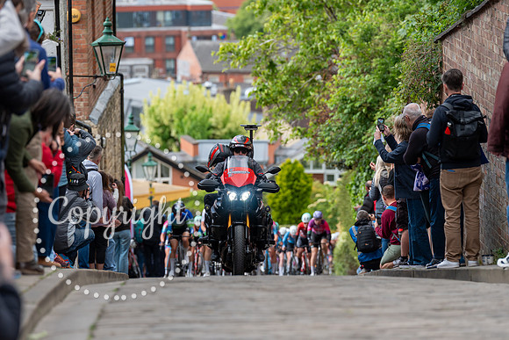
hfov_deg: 9.8
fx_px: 2971
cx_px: 254
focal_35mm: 210
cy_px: 170
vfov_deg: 6.5
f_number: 4
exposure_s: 1/1000
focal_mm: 200
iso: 500
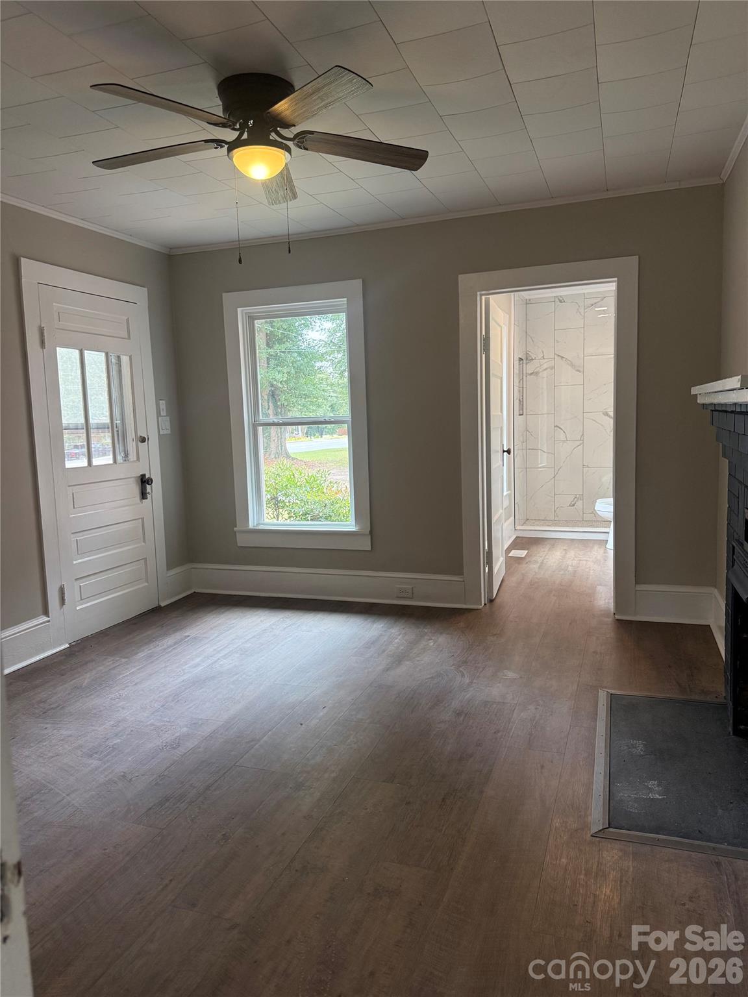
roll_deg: +2.2
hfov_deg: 56.8
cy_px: 498
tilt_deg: -6.8
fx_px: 691
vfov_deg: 71.6
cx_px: 374
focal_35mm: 24
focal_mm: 6.76
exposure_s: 1/120
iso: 200
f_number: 1.78
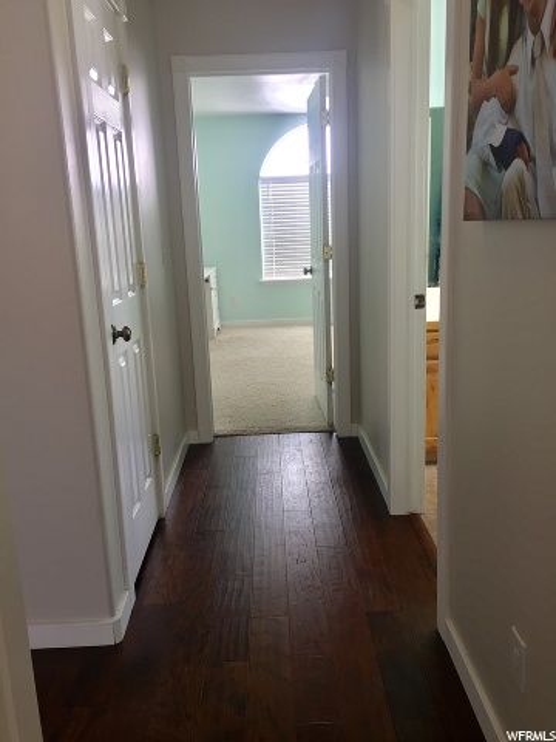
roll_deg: +2.1
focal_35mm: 29
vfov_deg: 61.7
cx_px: 278
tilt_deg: -10.7
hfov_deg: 48.2
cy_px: 371
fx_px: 621
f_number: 2.2
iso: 40
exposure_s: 1/120
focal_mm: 4.15
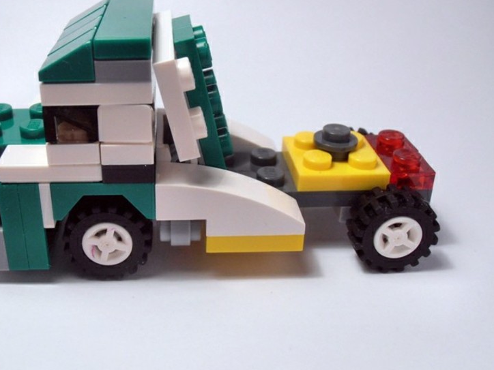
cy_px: 149
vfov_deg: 31.4
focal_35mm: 46
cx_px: 188
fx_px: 656
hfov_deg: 41.0
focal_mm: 6.61
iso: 80
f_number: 3.9
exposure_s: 1/80
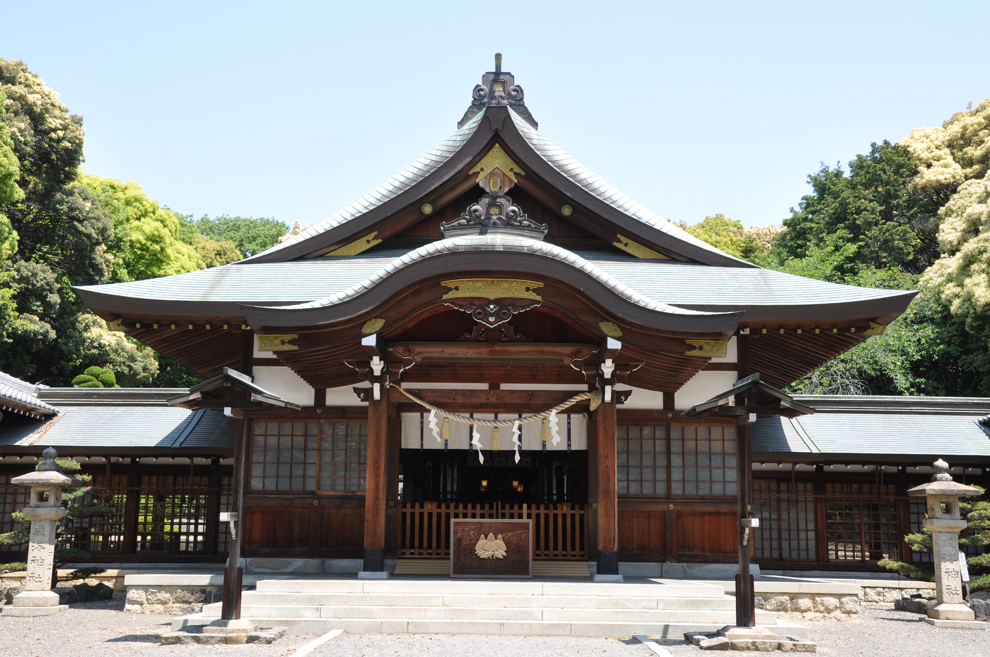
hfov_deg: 46.5
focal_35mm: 42
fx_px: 1153
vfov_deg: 31.8
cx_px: 495
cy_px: 328
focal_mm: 28
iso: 200
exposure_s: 1/100
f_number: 10
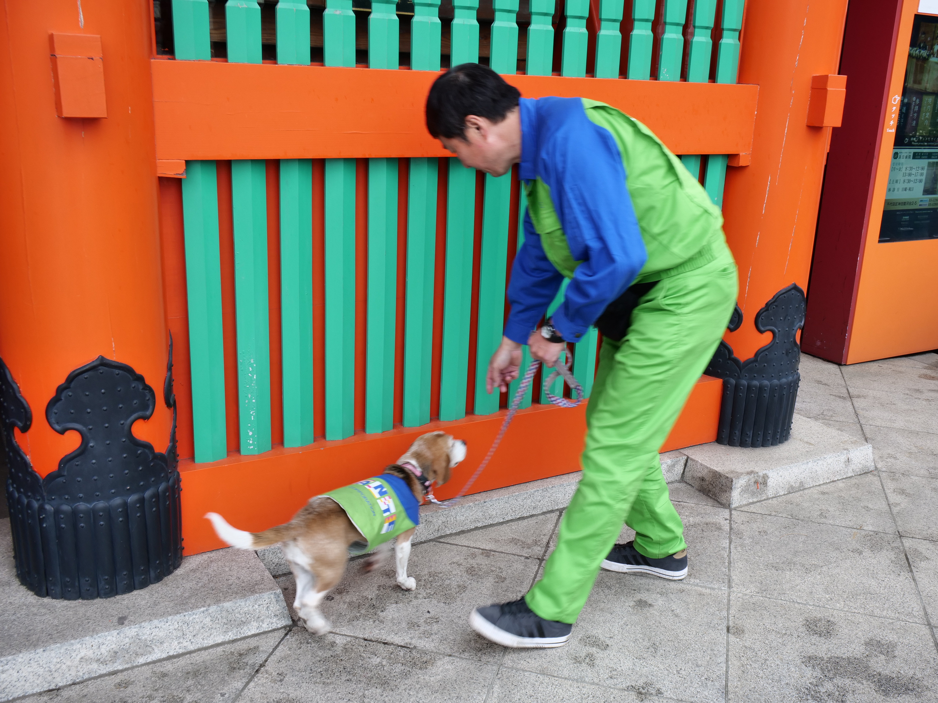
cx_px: 469
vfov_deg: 41.8
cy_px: 352
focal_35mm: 34
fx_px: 921
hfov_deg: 54.0
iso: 200
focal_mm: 17
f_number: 10
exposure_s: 1/60
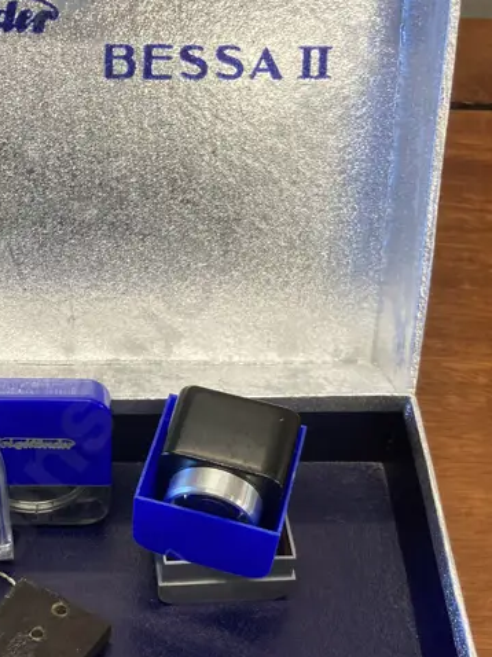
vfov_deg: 31.9
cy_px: 438
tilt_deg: -52.1
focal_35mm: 60
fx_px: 1138
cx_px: 76
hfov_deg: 23.9
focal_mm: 3.99
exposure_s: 1/50
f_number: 1.8
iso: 100
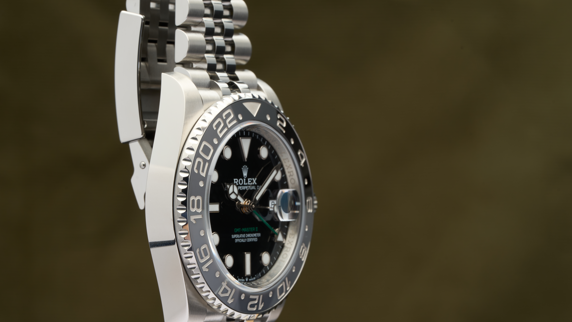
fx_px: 2063
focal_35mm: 136
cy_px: 203
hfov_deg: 15.8
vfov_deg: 8.9
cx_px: 219
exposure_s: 1/125
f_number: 16
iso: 125
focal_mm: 100
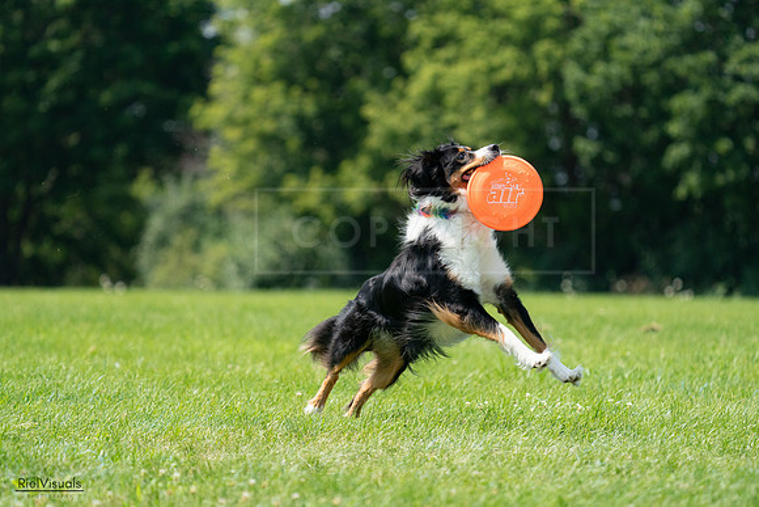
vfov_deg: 4.8
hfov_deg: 7.2
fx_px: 6031
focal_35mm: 286
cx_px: 380
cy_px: 254
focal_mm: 286
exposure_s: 1/4000
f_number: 5.6
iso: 1600
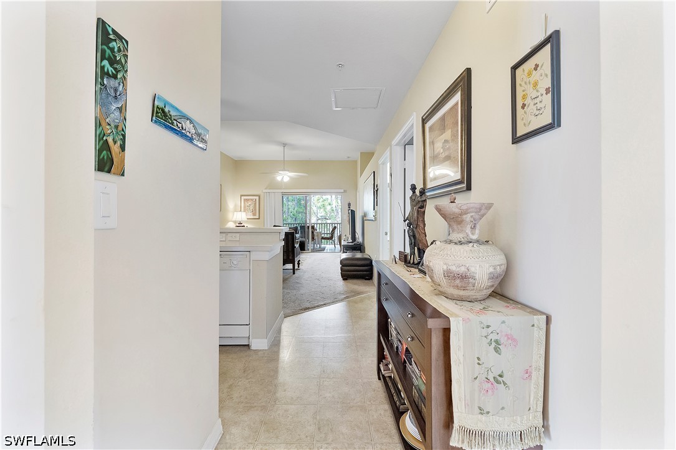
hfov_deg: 100.4
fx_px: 282
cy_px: 225
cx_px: 338
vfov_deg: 77.3
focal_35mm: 15
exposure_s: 1/30
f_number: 5
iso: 640
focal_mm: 10
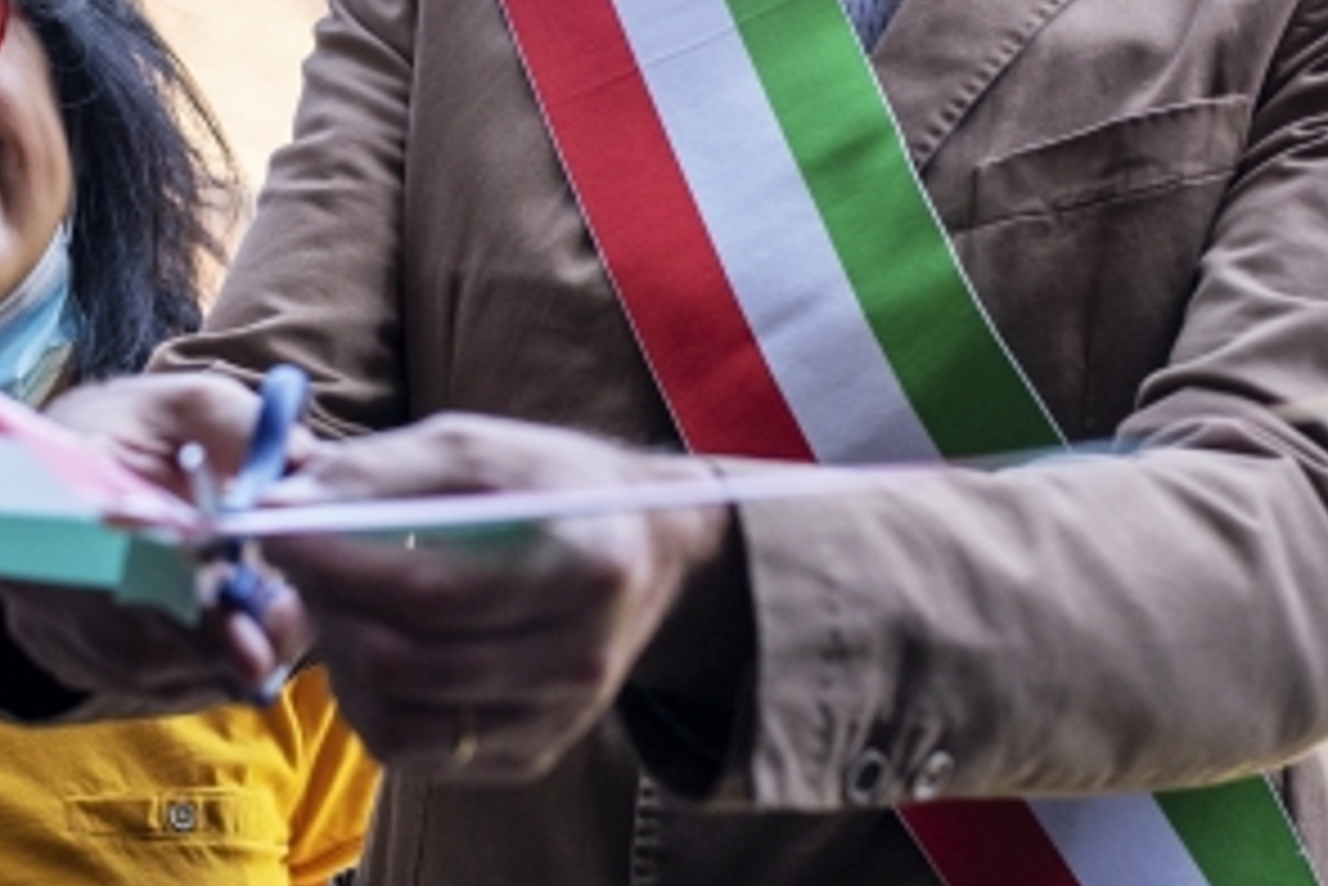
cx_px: 495
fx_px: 4687
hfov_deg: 16.1
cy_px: 124
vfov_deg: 10.8
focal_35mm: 127
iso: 320
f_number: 2.8
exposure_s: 1/1600
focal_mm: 50
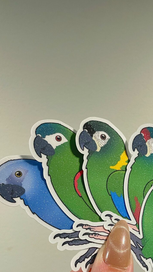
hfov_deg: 27.0
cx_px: 129
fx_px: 310
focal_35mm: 43
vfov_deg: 46.0
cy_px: 198
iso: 100
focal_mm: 4.2
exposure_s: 1/75
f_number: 1.6
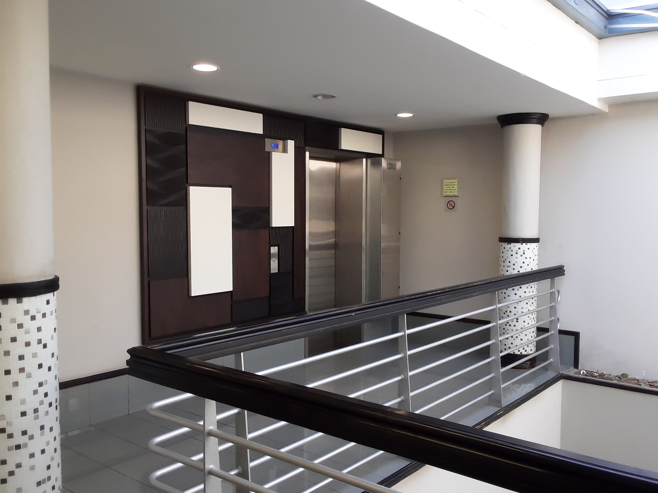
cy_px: 242
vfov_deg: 44.2
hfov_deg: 56.8
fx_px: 608
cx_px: 349
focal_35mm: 32
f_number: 1.9
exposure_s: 1/50
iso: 80
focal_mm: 2.2
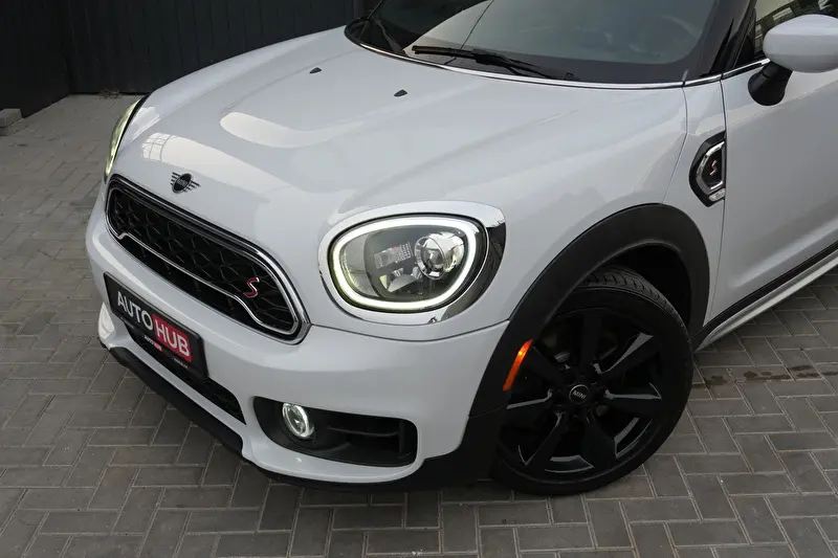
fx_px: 942
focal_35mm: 40
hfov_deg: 47.9
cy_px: 279
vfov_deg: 33.0
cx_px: 419
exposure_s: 1/60
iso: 200
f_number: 4.5
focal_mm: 27
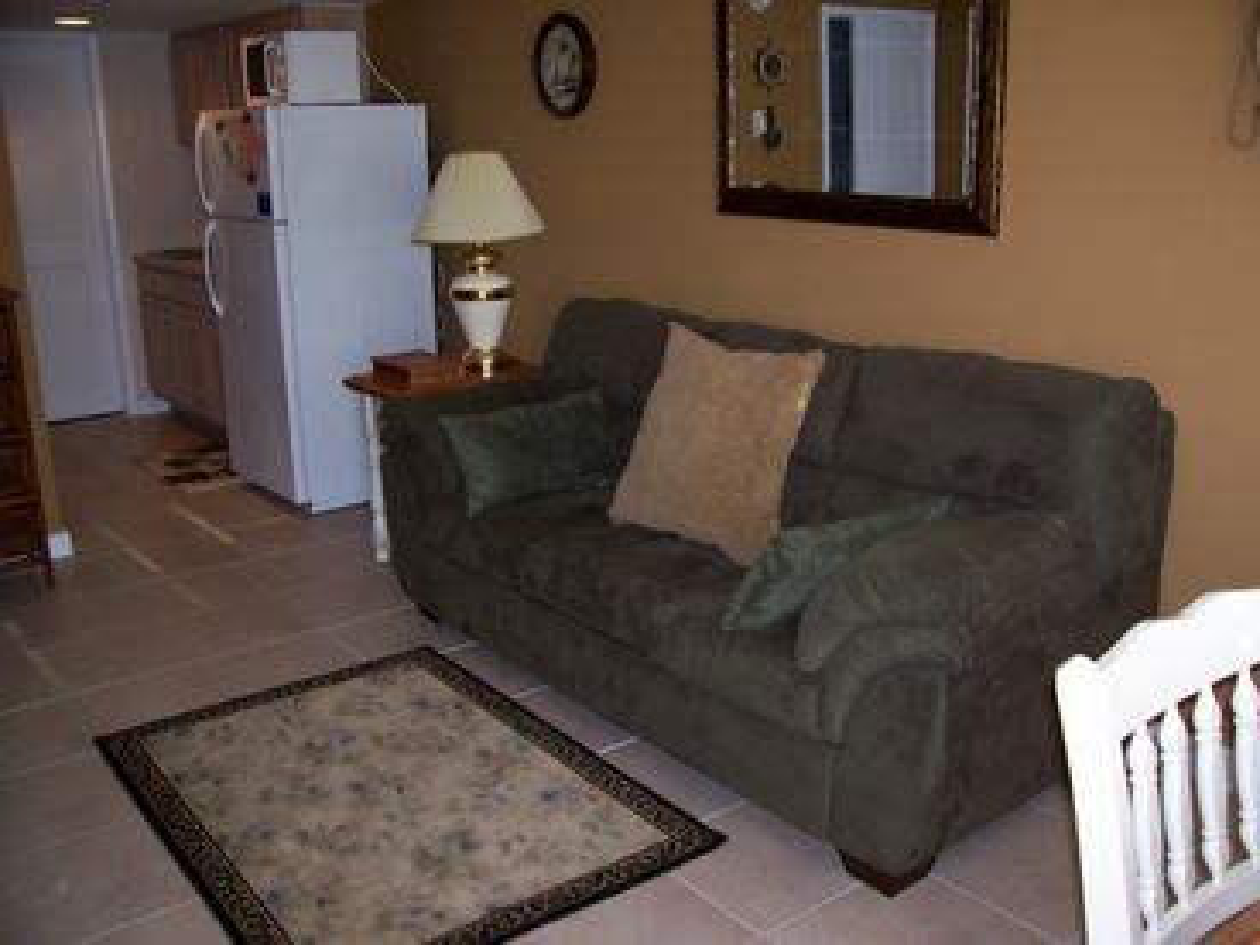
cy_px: 472
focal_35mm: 34
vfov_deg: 41.8
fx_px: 1238
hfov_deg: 54.0
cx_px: 630
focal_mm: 5.6
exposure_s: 1/112
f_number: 2.7
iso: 140
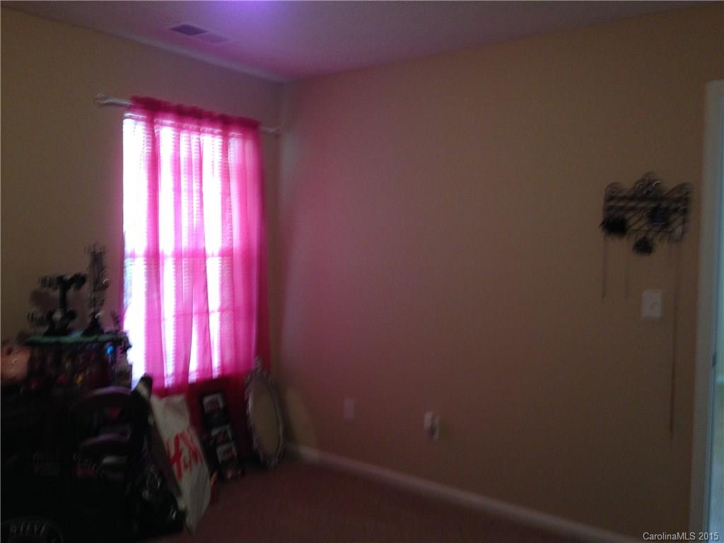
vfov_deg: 42.9
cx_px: 362
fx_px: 690
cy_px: 272
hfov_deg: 55.4
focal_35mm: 33
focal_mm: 4.12
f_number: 2.4
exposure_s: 1/20
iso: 160
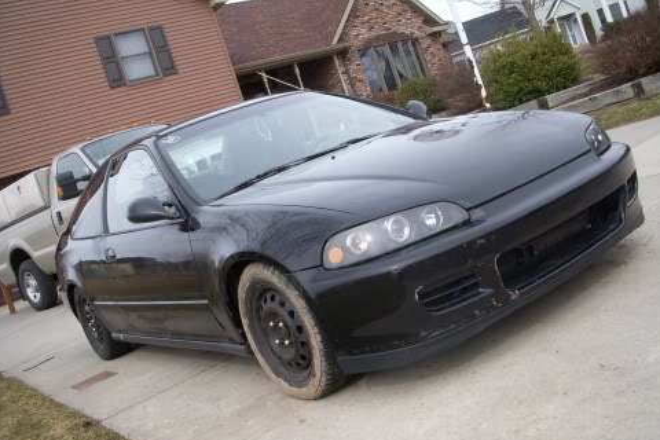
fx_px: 733
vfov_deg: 33.4
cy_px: 228
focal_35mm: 40
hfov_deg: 48.5
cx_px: 331
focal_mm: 6.3
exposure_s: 1/400
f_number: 3.3
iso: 100
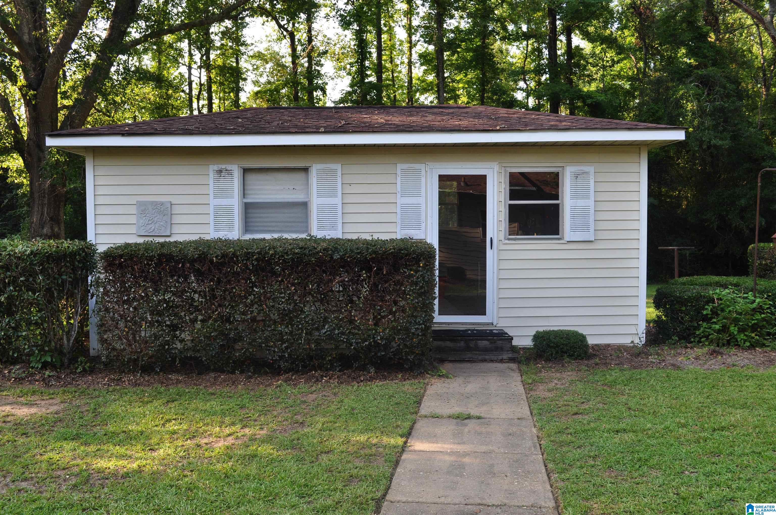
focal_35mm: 33
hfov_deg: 57.3
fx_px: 710
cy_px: 258
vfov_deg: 39.9
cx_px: 388
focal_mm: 22
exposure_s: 1/60
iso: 220
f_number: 8
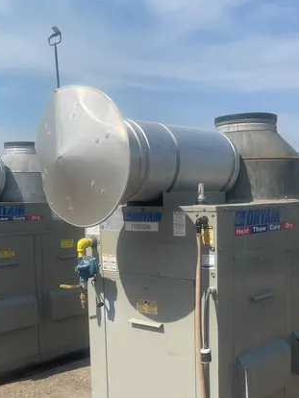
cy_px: 284
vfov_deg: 40.4
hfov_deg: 31.4
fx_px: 529
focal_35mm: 46
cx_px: 191
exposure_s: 1/4292
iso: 32
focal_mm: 4.2
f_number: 1.6
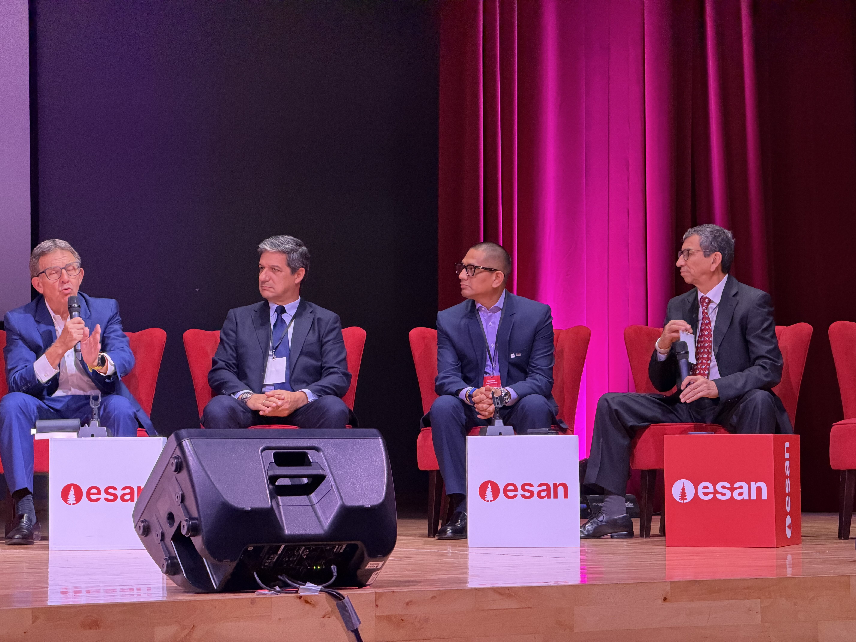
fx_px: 2473
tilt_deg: +2.9
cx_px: 428
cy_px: 321
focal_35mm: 100
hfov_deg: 19.6
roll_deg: +0.9
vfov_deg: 14.8
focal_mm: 16.89
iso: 800
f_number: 2.8
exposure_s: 1/40
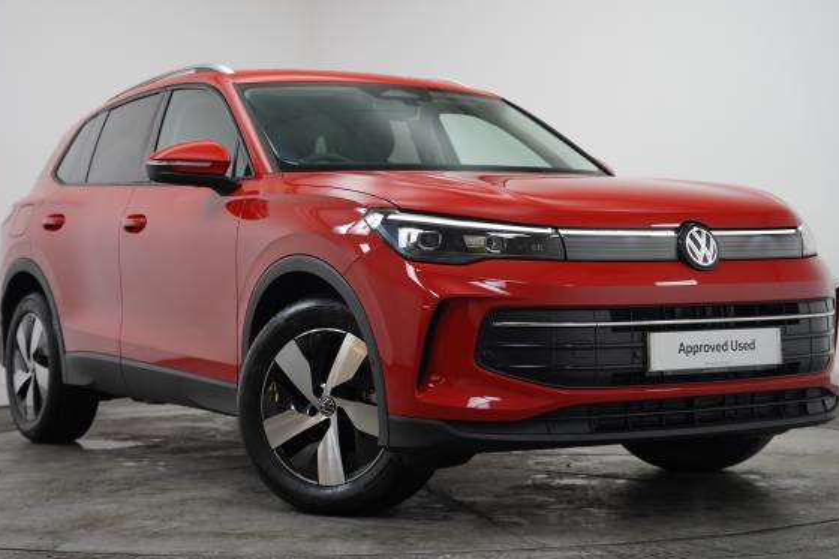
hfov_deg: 31.1
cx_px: 414
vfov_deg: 21.0
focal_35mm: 65
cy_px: 259
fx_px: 1510
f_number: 4
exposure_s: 1/160
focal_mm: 56.7
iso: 1250
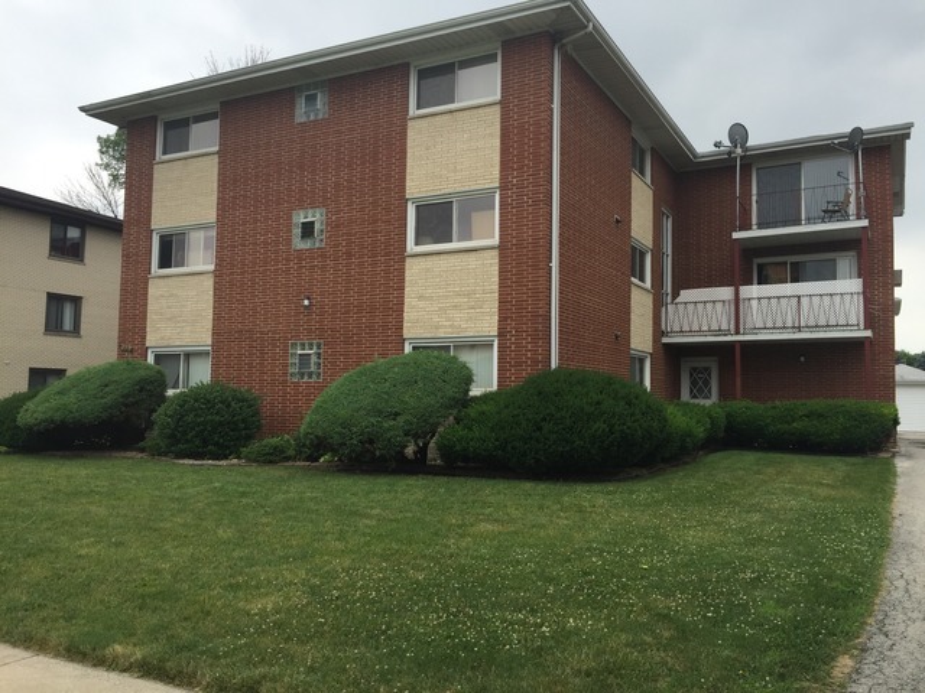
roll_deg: -0.4
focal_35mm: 29
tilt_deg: +5.3
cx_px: 462
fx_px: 775
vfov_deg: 48.2
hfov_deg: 61.7
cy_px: 346
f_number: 2.2
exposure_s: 1/1276
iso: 32
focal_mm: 4.15
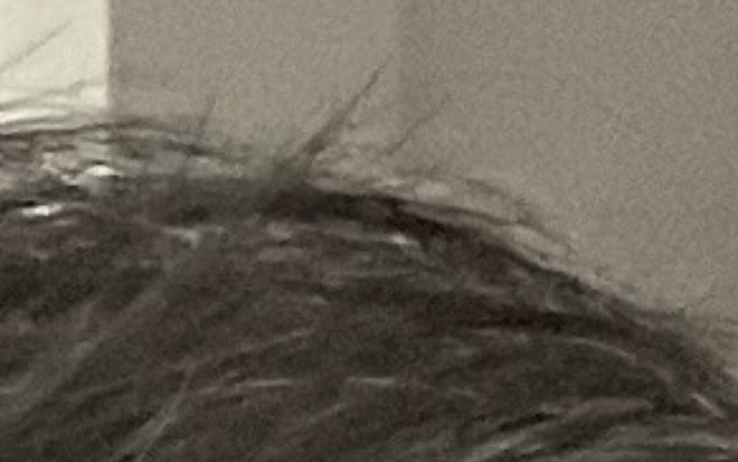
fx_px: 6799
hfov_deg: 6.2
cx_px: 3
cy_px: 2356
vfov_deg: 3.5
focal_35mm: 338
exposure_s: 1/45
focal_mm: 2.71
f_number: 2.2
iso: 400
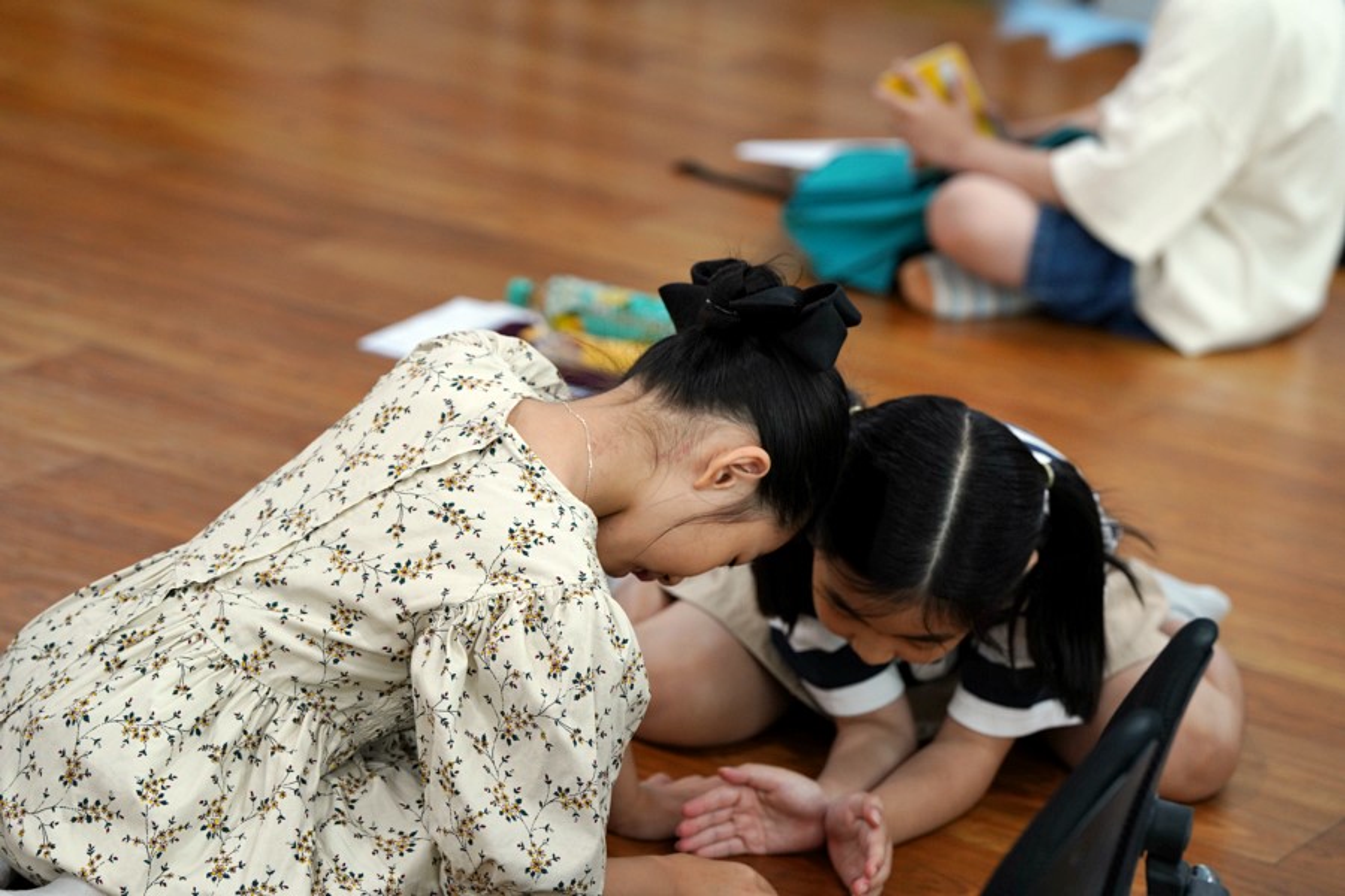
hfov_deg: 16.0
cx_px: 672
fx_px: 4782
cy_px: 448
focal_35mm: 128
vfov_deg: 10.7
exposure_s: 1/160
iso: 1000
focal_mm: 128
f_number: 4
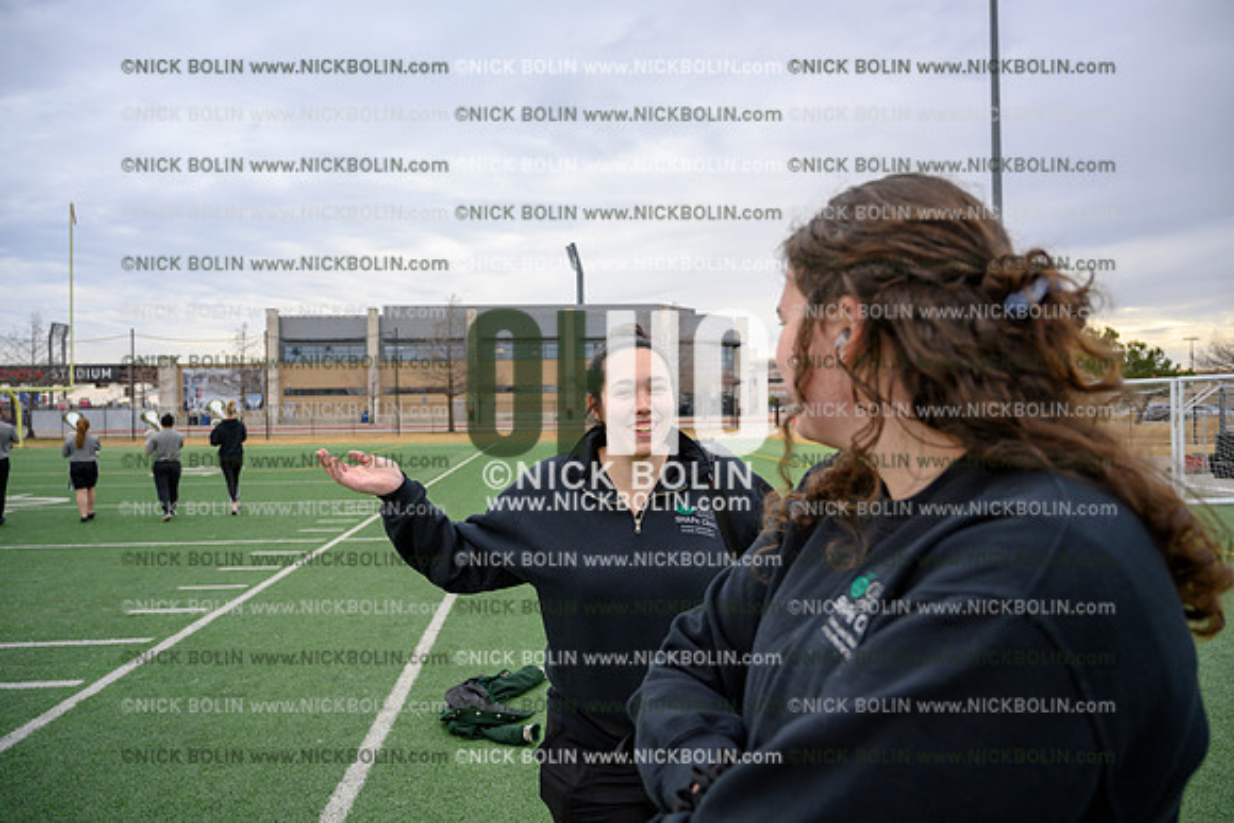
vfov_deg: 53.2
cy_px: 412
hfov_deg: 73.7
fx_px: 823
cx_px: 617
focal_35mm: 24
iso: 200
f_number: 4
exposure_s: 1/500
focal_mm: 24
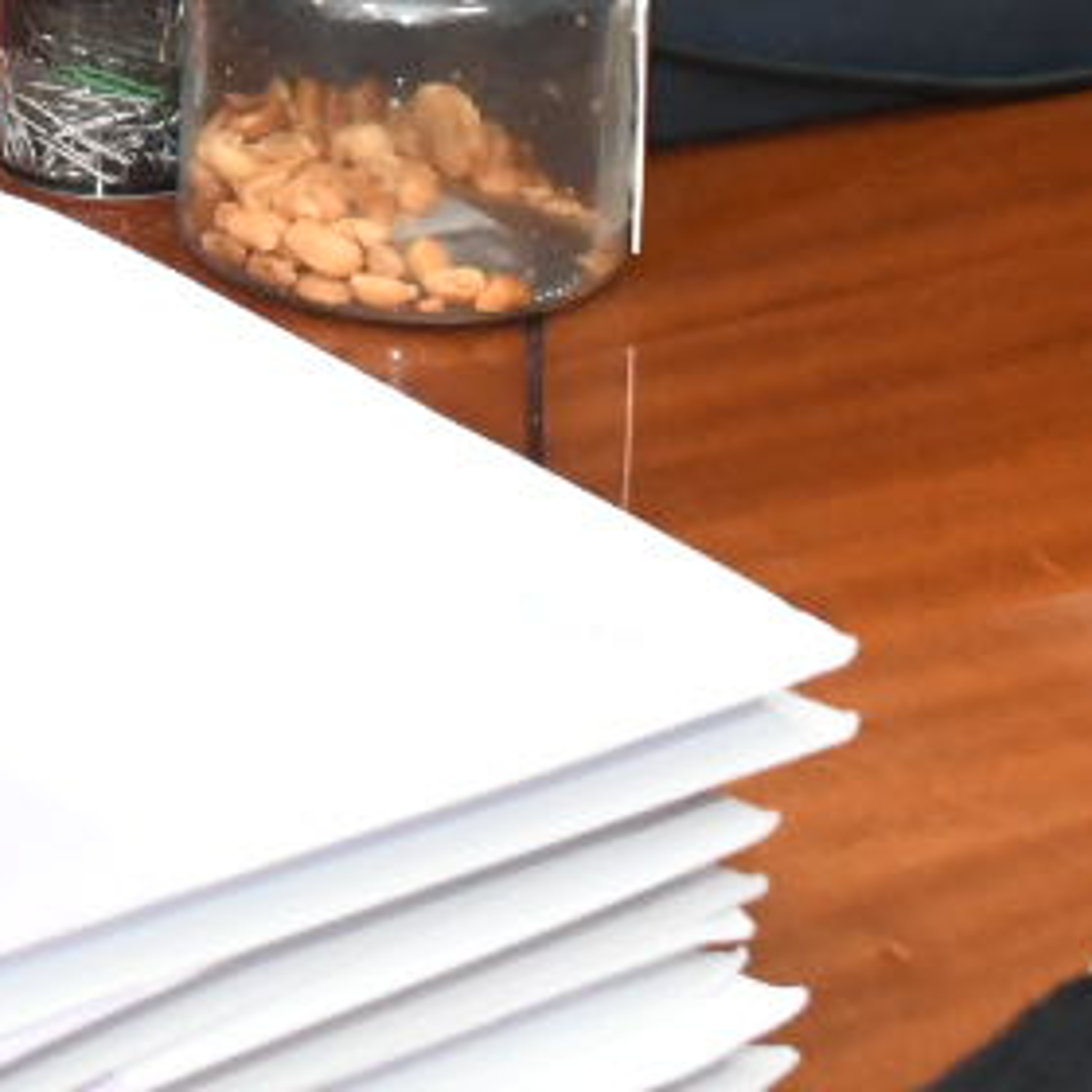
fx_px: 7031
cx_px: -815
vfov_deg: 8.5
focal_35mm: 197
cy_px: -983
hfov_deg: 8.6
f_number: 7.1
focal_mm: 27
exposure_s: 1/125
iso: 4000
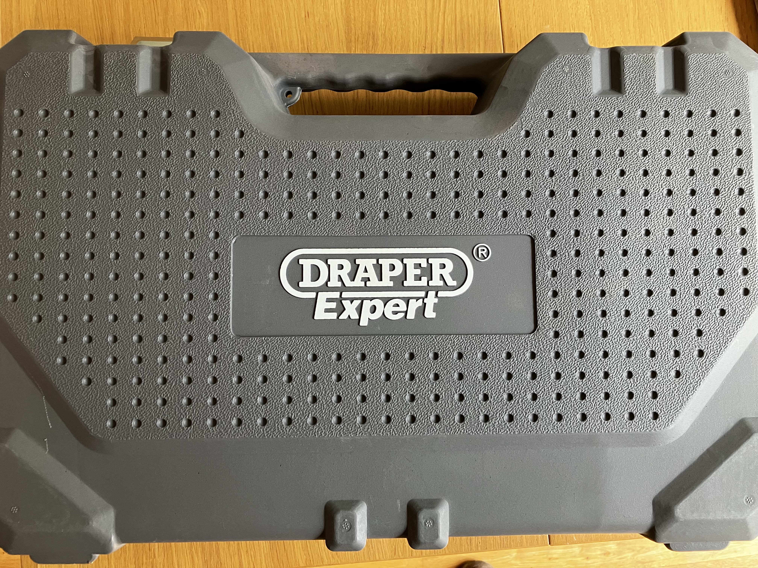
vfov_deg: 49.7
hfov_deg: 63.4
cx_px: 379
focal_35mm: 28
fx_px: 613
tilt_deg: -85.5
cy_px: 284
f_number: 1.8
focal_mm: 3.99
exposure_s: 1/60
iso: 100
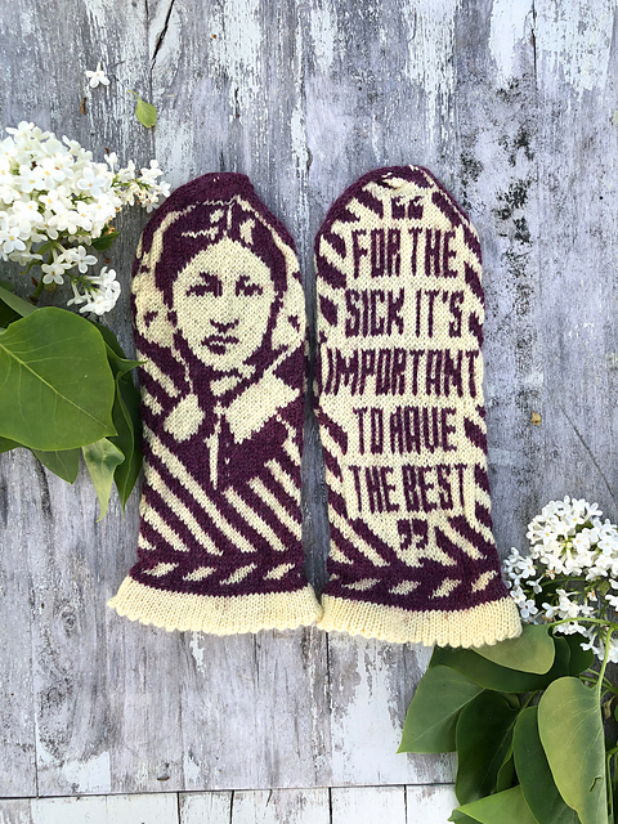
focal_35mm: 28
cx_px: 309
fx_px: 667
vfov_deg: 63.4
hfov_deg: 49.7
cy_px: 412
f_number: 1.8
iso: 25
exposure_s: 1/120
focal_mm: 4
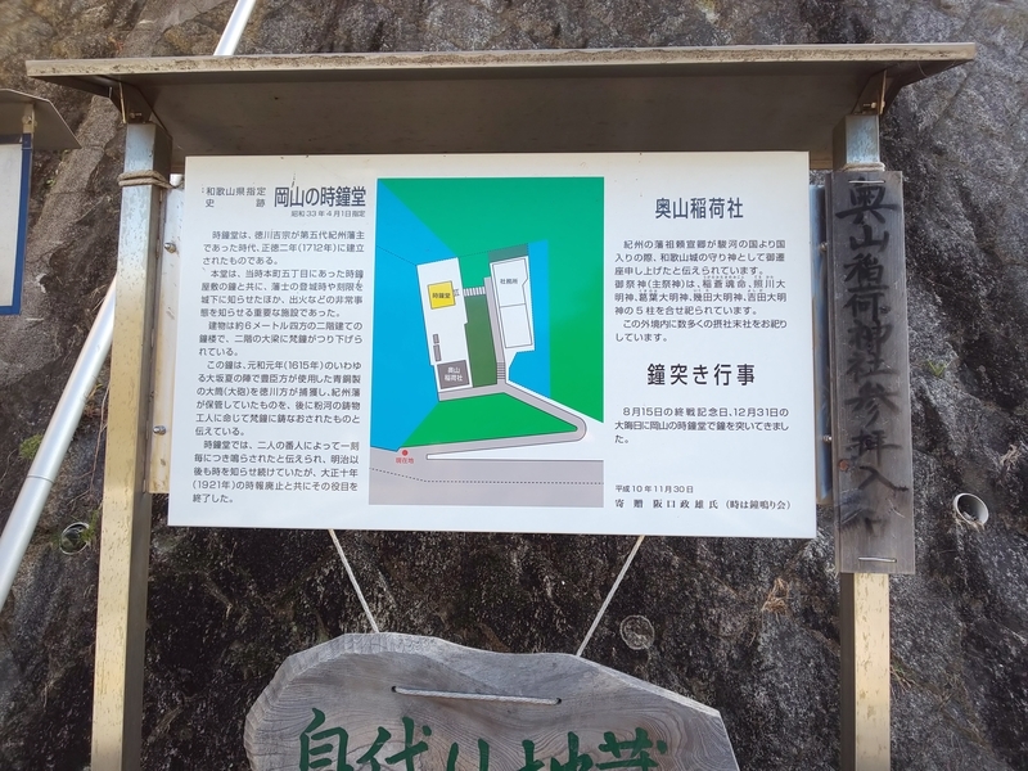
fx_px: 594
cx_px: 514
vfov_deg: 66.0
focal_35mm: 20
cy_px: 386
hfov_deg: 81.7
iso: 28
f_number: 1.94
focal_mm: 3.45
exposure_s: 1/130
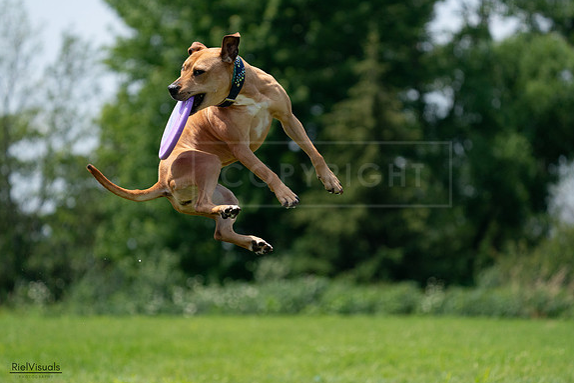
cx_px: 287
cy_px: 192
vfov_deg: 6.0
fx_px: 3650
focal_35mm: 229
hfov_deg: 9.0
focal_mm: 227
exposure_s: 1/4000
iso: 1250
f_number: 5.6
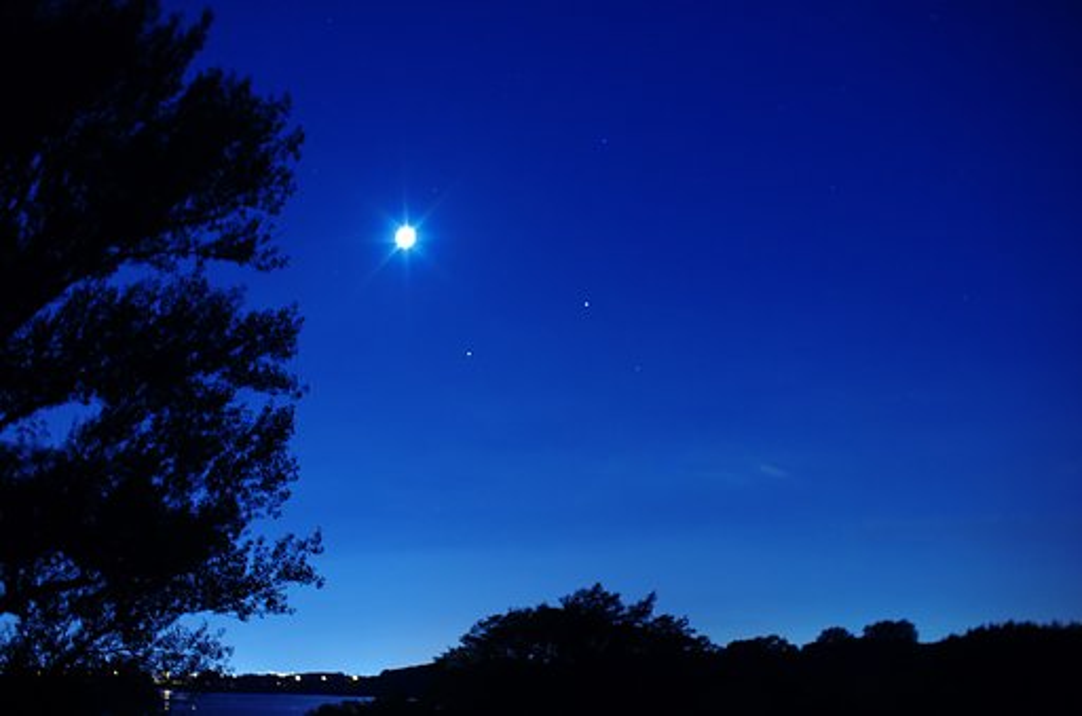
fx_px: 1350
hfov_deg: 43.7
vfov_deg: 29.7
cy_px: 358
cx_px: 541
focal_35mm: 45
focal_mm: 30
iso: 1600
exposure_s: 2
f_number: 2.8
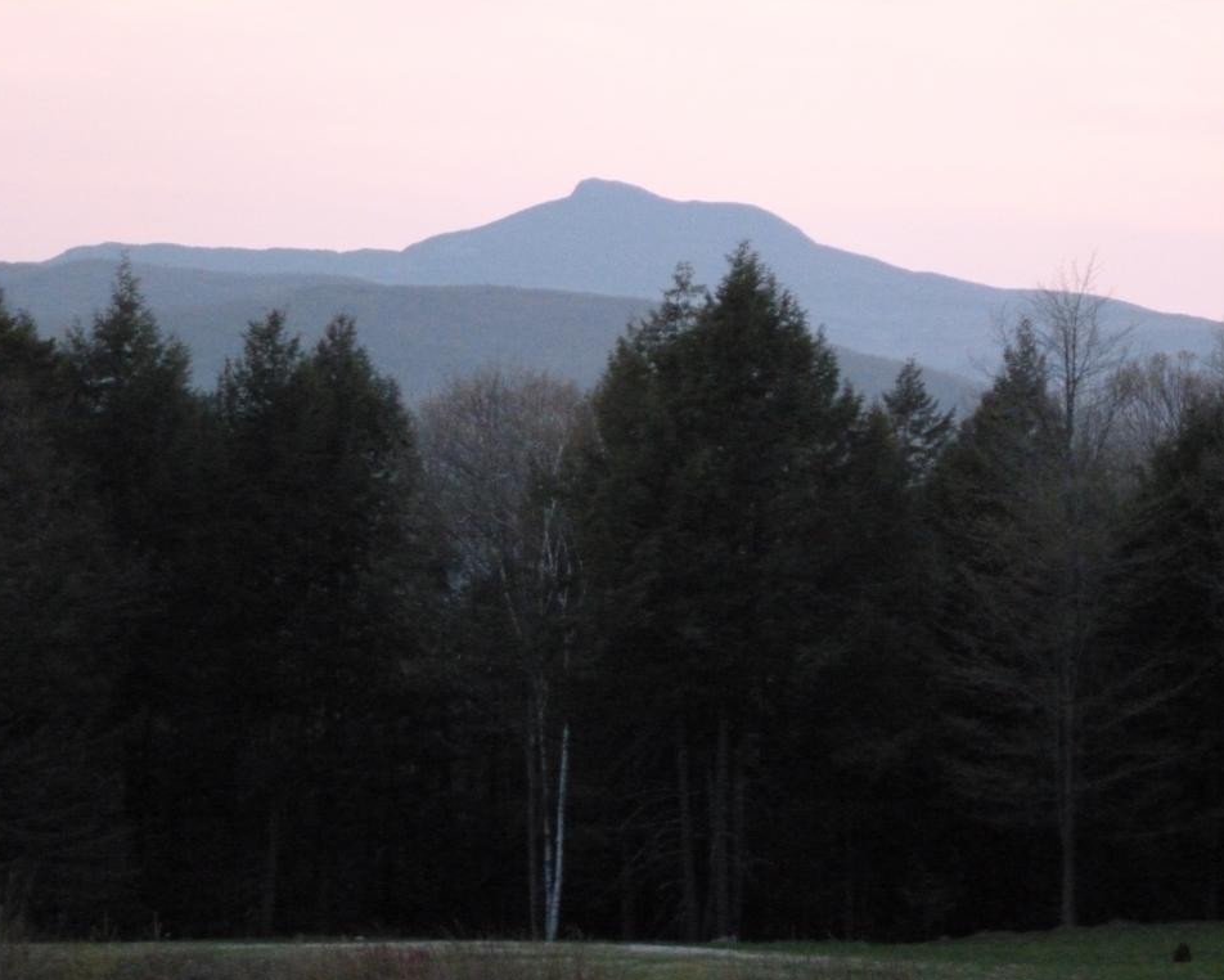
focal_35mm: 127
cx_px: 625
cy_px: 490
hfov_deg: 15.2
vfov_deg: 12.2
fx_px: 4602
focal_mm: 21.7
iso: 1000
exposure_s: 1/60
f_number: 5.1
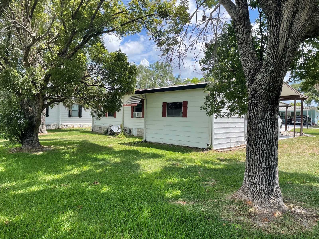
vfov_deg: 53.1
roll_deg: -0.7
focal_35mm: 26
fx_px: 240
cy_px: 120
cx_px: 160
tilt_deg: -0.6
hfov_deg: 67.3
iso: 32
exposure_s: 1/1453
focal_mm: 4.2
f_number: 1.6
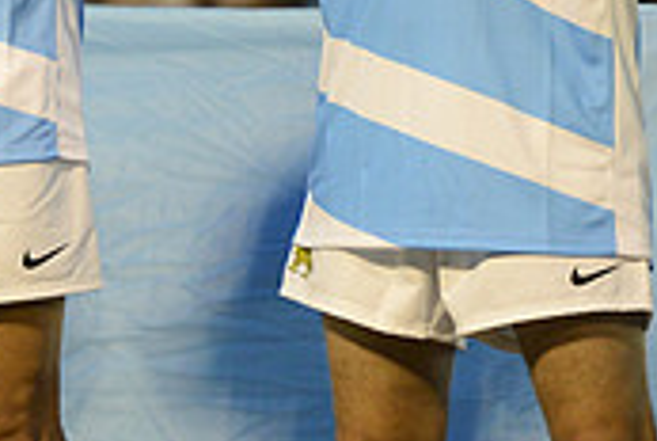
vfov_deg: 2.8
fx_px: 8866
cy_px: -192
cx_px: -262
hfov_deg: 4.2
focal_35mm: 485
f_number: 2.8
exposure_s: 1/500
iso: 2000
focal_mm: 145
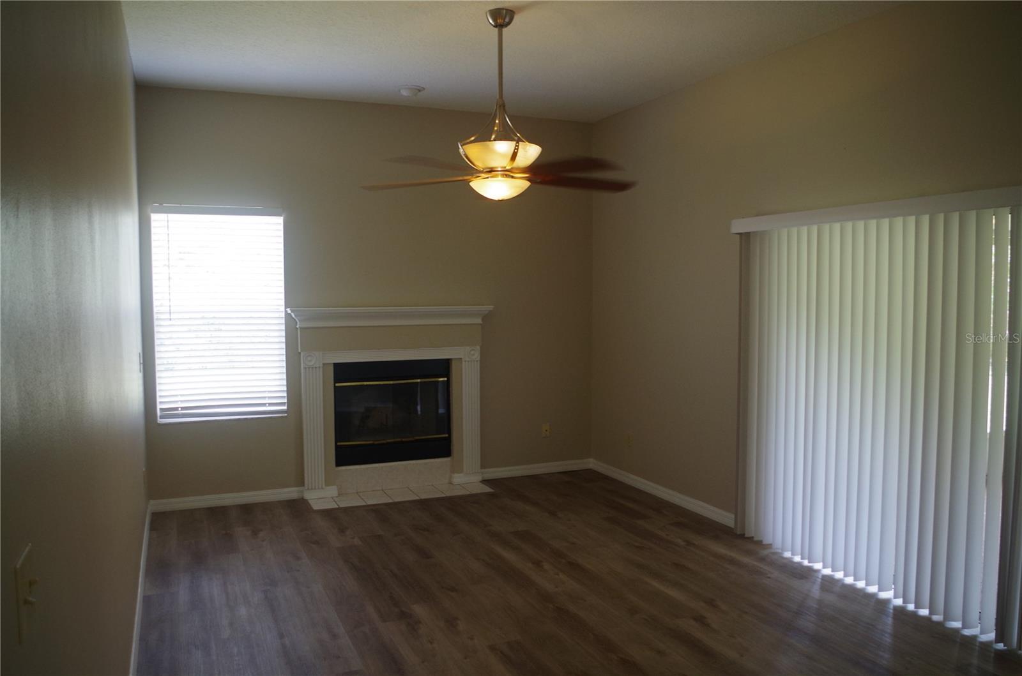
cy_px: 338
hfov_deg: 67.5
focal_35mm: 27
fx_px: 765
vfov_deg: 47.7
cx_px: 511
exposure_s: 1/40
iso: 400
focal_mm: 18
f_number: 5.6
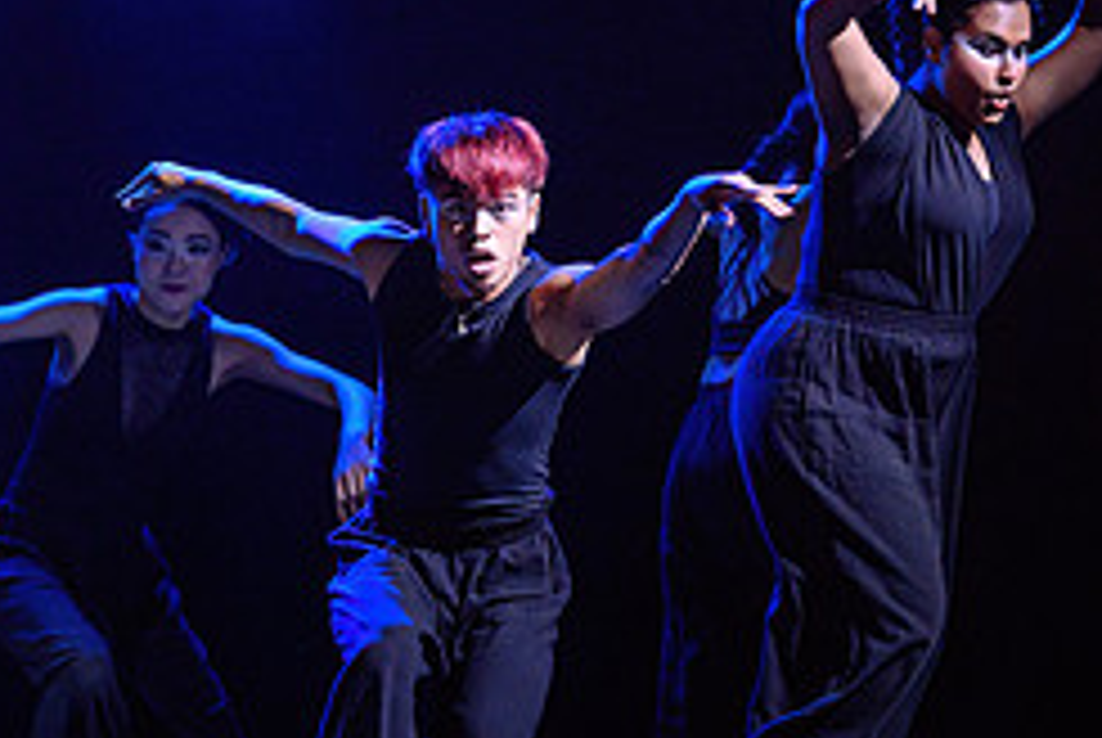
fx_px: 9194
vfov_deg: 4.6
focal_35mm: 300
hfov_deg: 6.8
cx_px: 18
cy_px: 277
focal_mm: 122
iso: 1600
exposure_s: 1/200
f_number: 2.8
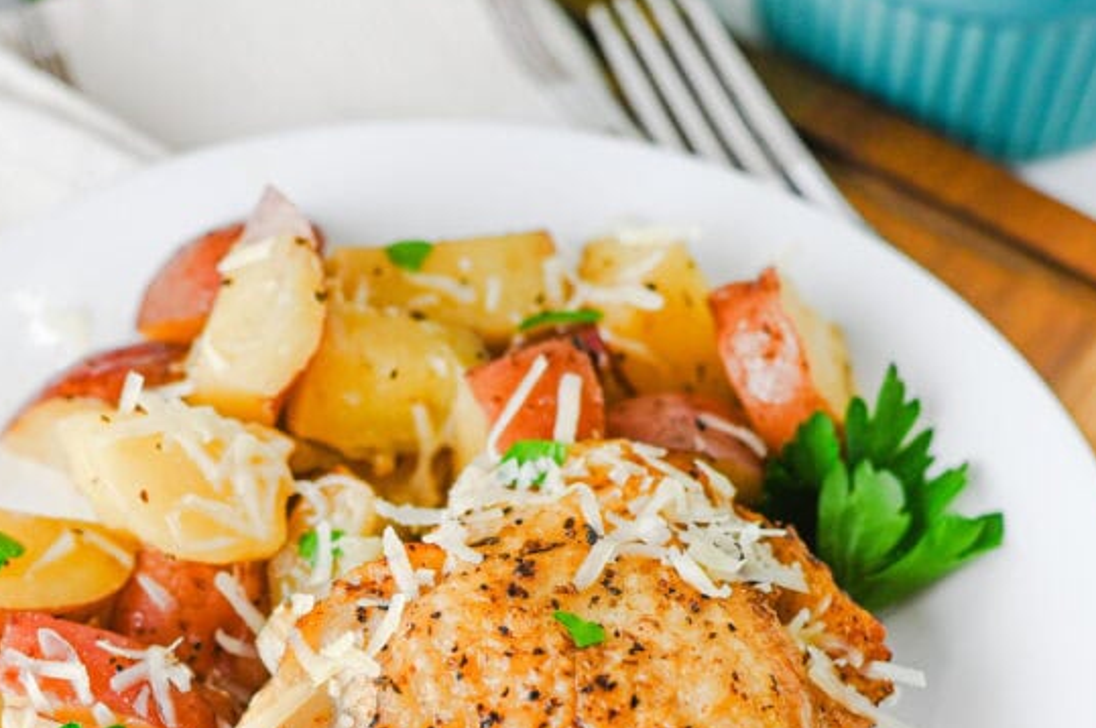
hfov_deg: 21.4
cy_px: 668
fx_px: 2889
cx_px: 376
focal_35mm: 95
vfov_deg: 14.2
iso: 280
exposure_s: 1/125
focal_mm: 50
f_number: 4
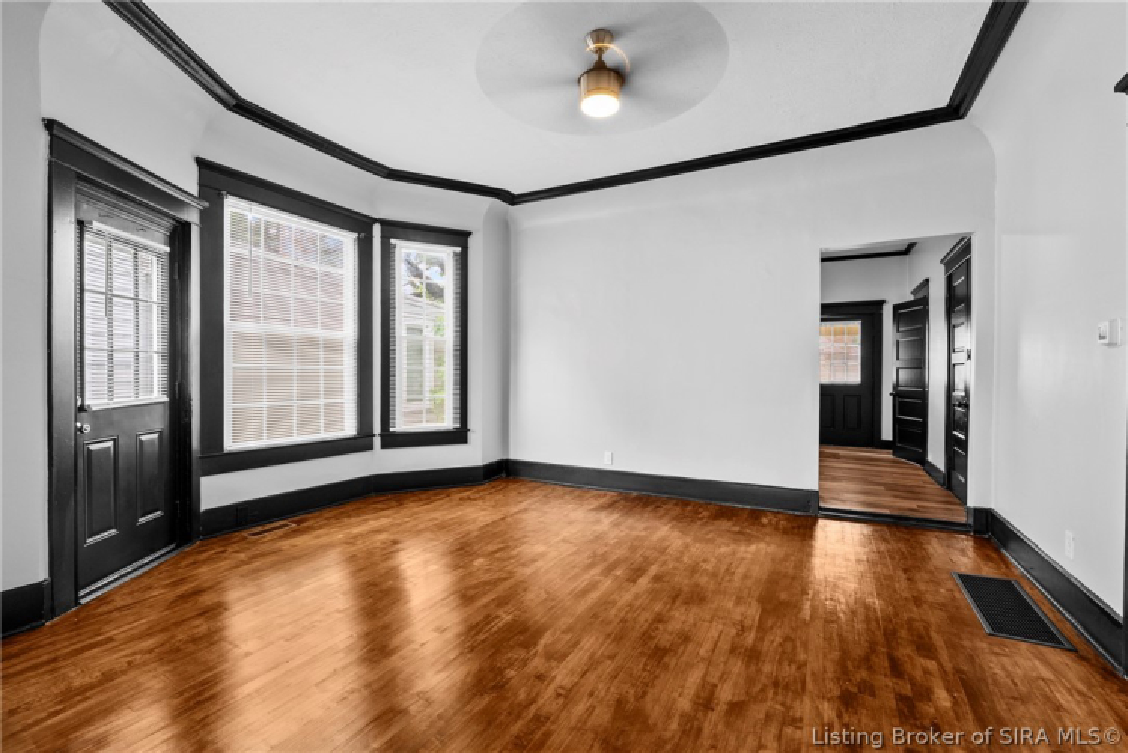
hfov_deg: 96.7
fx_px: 502
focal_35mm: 16
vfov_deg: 73.8
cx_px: 564
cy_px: 376
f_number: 11
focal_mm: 16
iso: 1000
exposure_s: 1/1.67
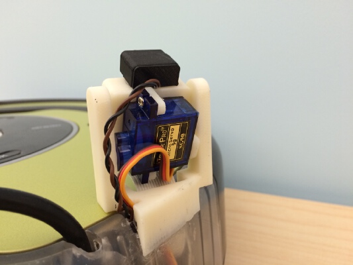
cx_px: 176
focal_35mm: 29
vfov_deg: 48.2
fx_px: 296
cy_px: 132
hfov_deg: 61.6
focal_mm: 4.15
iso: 50
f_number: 2.2
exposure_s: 1/30
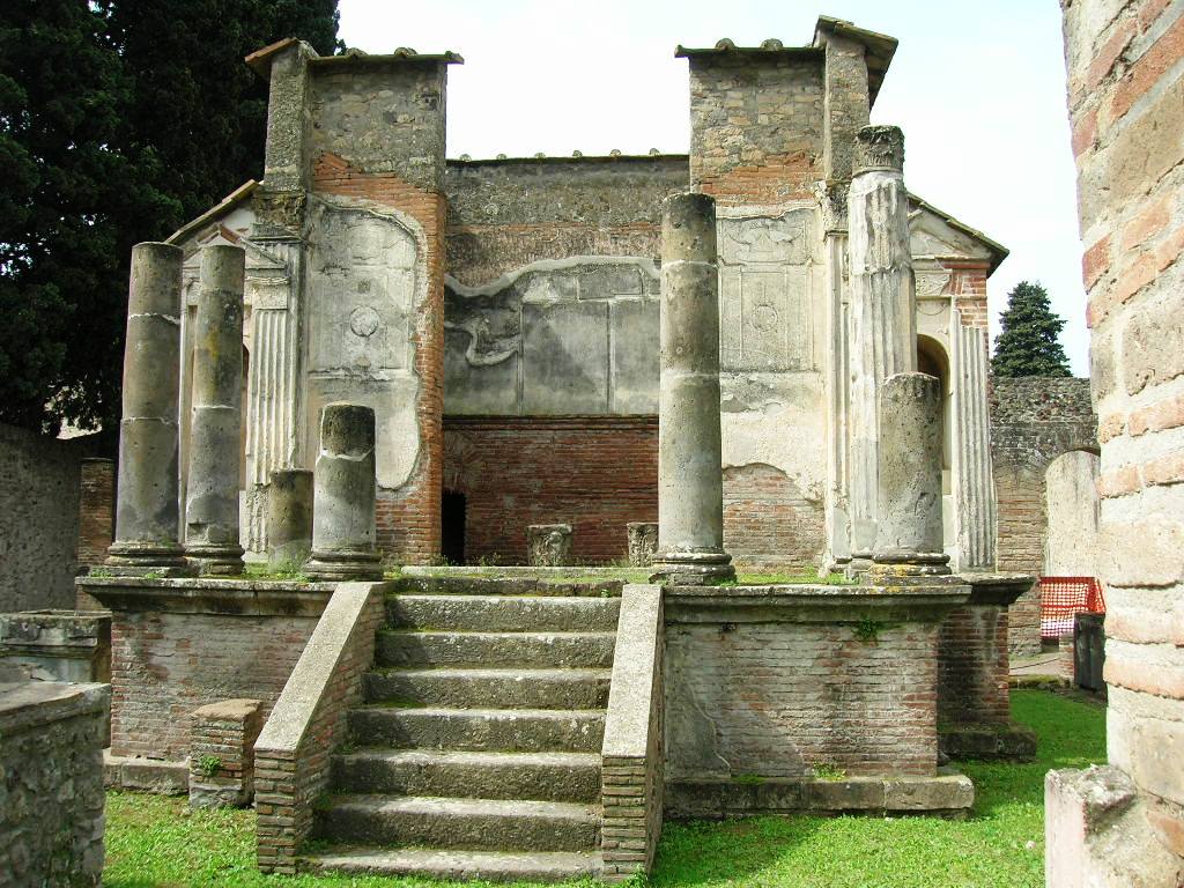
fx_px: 1163
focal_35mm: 34
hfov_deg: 54.0
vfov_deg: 41.8
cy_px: 444
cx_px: 592
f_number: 4.9
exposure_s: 1/163
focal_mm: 5.7
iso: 50
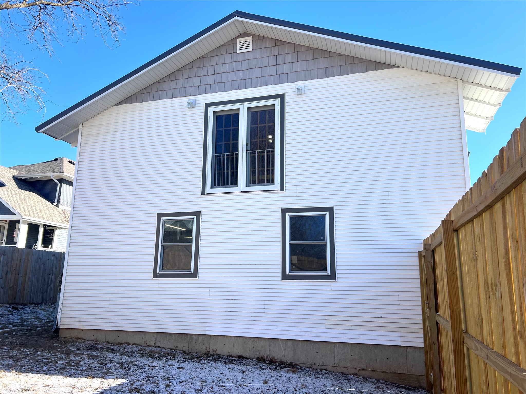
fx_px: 395
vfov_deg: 53.1
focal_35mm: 26
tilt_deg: +11.1
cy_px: 197
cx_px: 263
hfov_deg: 67.3
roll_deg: -1.1
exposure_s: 1/1838
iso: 50
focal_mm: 5.7
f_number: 1.5
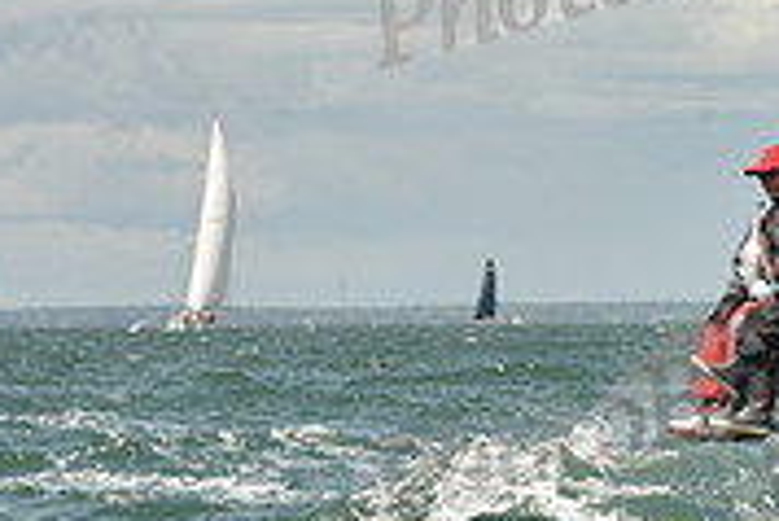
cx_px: 1217
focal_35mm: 602
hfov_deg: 3.4
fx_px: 13037
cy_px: 120
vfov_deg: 2.3
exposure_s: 1/800
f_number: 11
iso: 320
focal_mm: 185
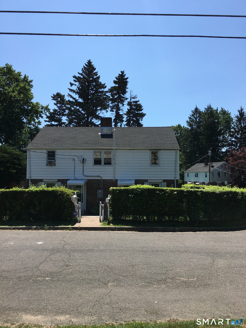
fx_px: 275
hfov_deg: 48.2
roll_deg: +0.1
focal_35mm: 29
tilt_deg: +4.2
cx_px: 123
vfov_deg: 61.7
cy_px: 164
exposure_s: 1/2024
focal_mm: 4.15
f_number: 2.2
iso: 25
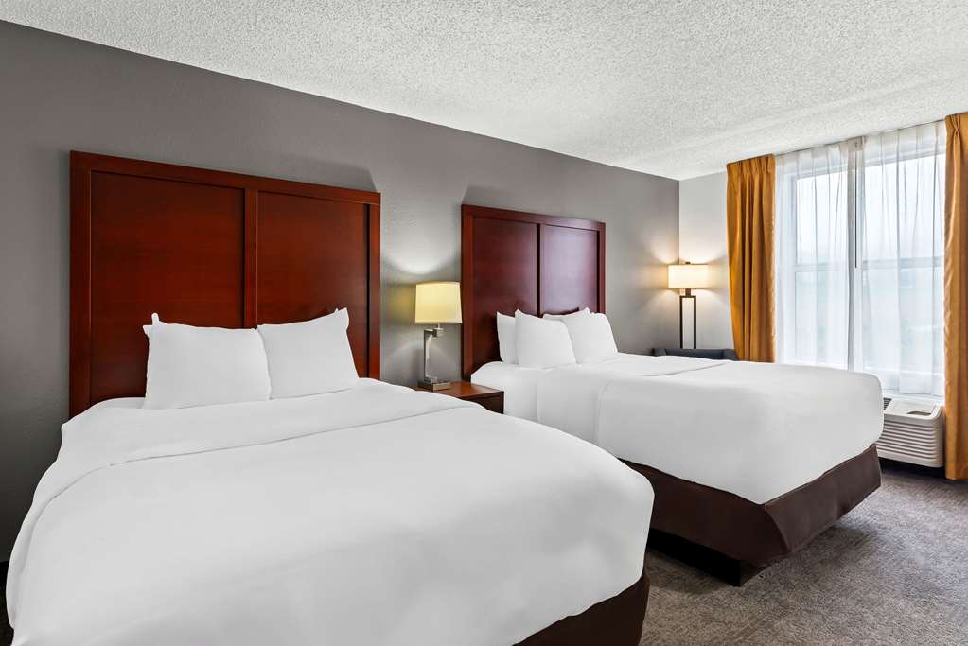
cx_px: 484
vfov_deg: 48.0
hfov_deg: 67.4
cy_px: 323
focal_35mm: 27
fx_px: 726
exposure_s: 1/4
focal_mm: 27
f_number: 9
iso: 250
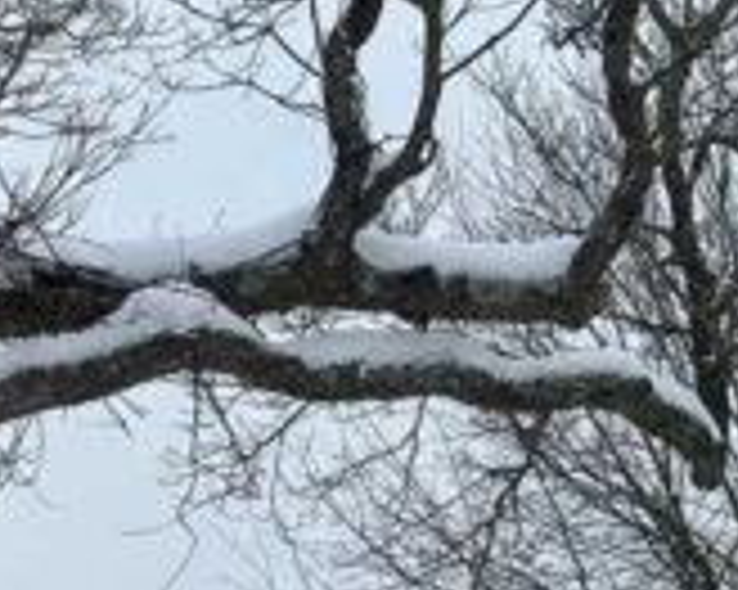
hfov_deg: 9.0
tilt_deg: +5.0
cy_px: 964
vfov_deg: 7.2
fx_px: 4562
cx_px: -396
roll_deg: -0.4
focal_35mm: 209
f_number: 1.78
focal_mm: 6.86
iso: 64
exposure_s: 1/1133
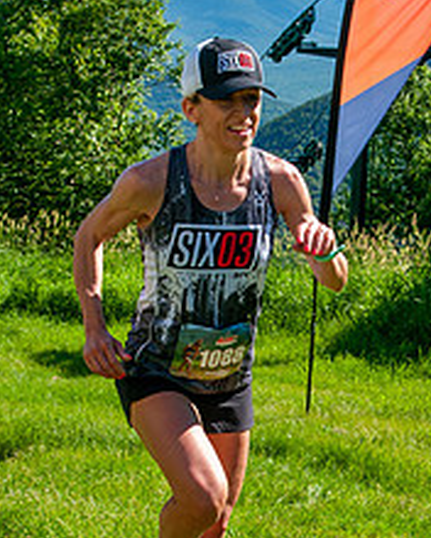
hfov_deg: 15.7
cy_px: 362
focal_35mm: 98
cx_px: 295
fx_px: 1563
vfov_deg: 19.5
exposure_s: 1/400
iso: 200
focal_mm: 34
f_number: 8
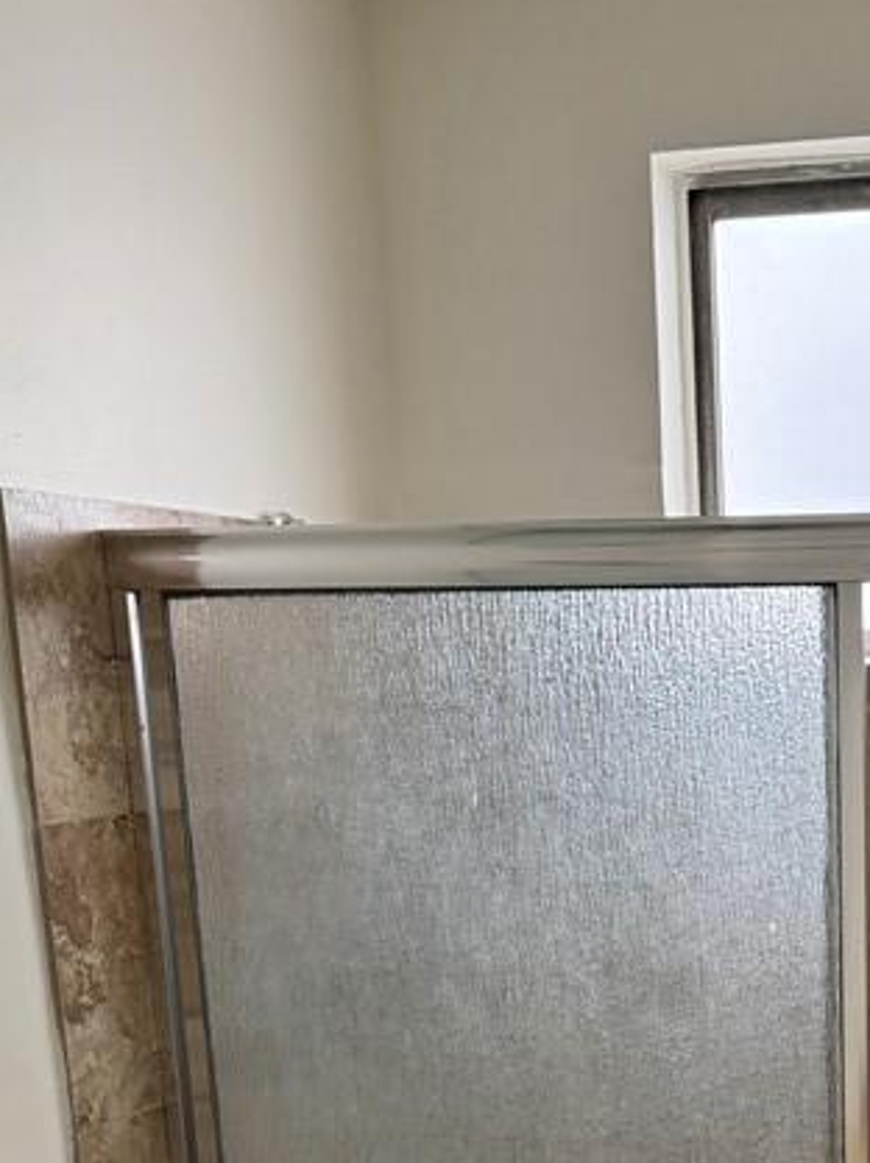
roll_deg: +2.0
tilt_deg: -15.4
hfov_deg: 23.7
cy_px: 1185
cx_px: 870
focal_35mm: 59
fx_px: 1980
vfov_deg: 30.3
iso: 125
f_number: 1.78
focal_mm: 6.76
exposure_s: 1/121
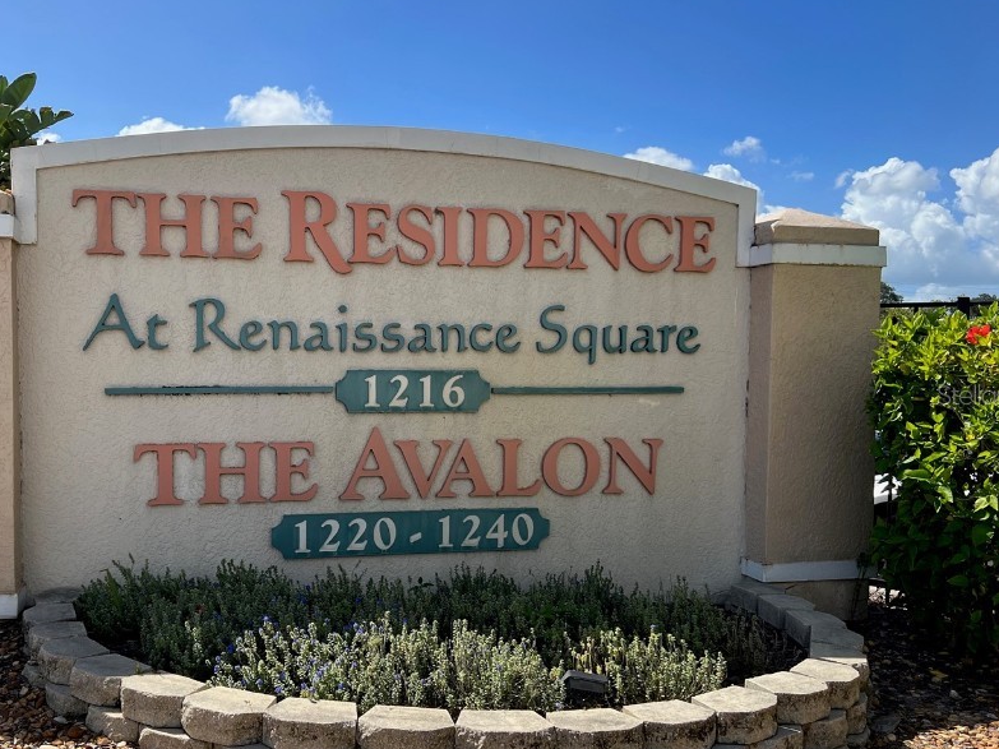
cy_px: 394
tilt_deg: -0.2
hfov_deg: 53.6
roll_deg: +0.4
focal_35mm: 34
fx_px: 981
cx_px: 404
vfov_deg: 41.8
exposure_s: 1/3968
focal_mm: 5.7
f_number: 1.5
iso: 50
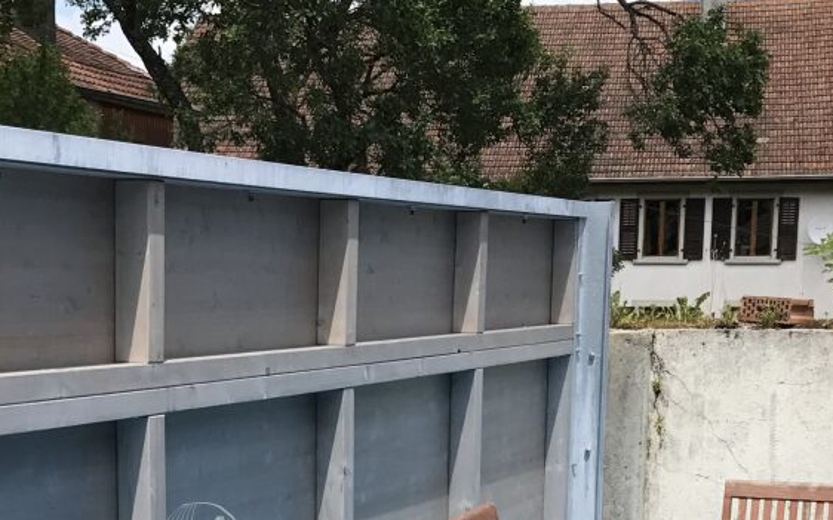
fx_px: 1680
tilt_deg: -11.8
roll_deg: -0.2
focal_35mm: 74
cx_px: 206
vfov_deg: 17.1
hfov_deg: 27.5
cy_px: 553
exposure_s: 1/1570
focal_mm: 3.99
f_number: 1.8
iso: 20
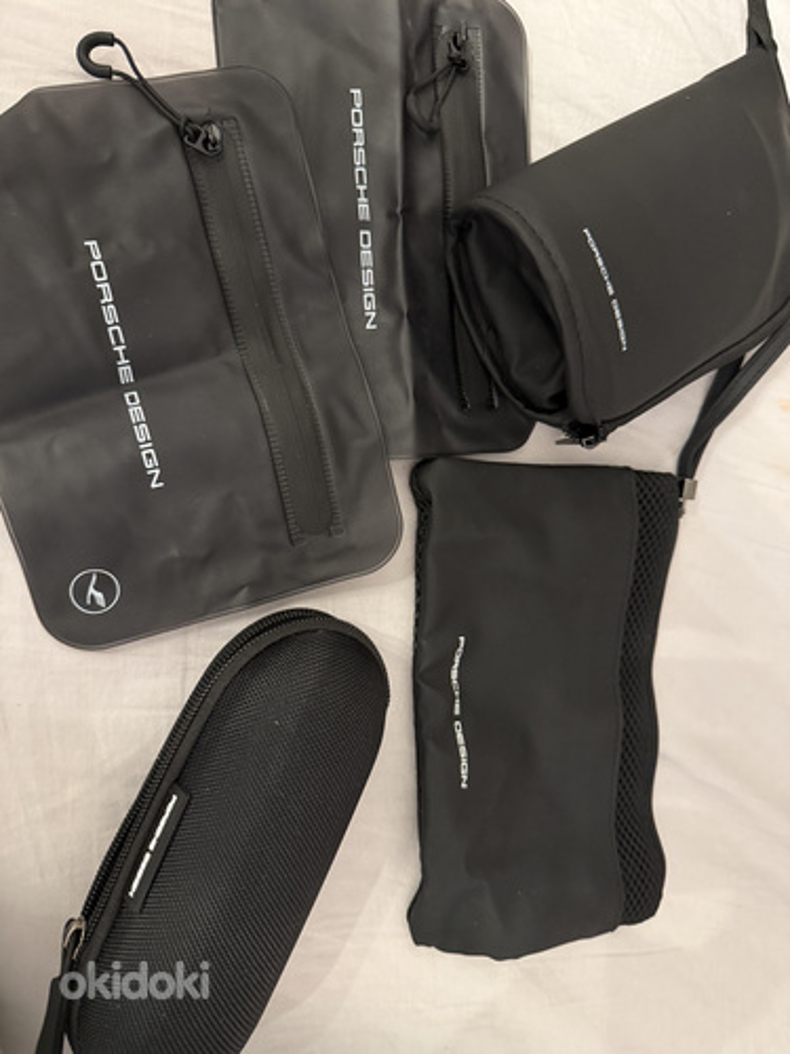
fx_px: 730
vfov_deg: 71.6
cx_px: 395
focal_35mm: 24
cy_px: 527
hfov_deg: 56.8
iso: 1000
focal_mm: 6.76
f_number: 1.78
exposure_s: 1/33
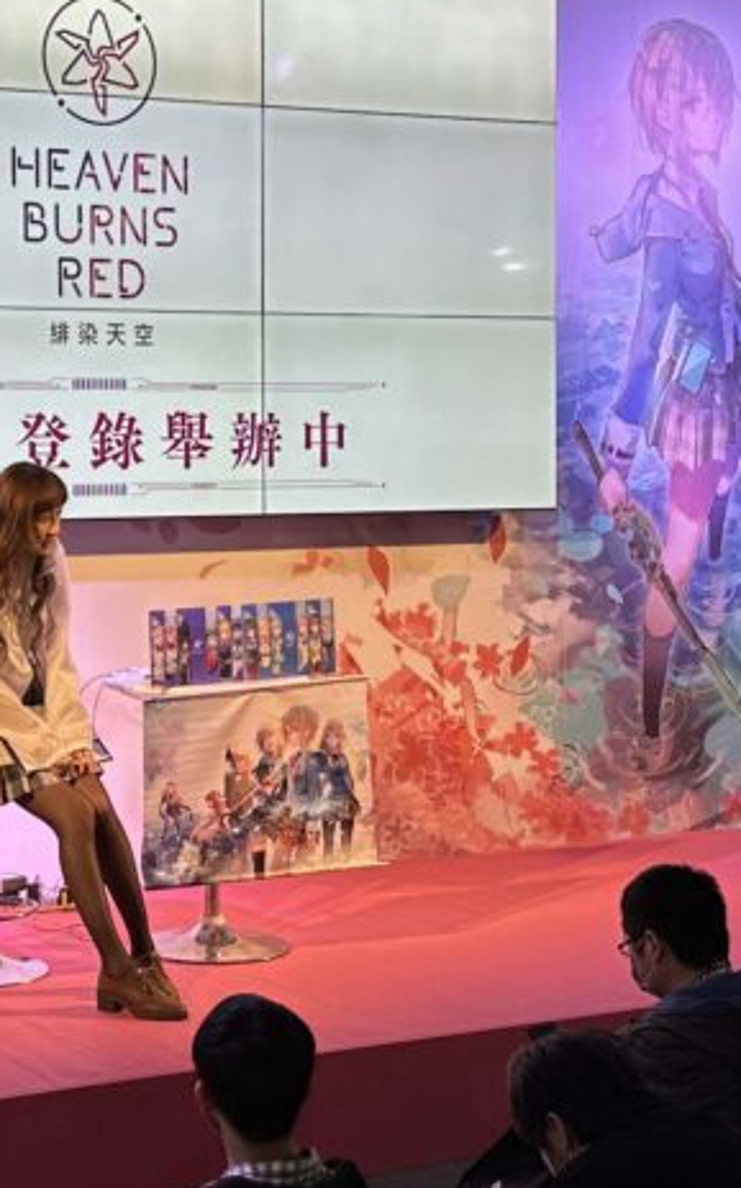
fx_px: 2135
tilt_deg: -1.3
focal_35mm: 66
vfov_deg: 31.0
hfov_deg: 19.1
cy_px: 508
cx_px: -5
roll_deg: +0.8
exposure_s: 1/150
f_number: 1.78
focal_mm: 6.86
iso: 64
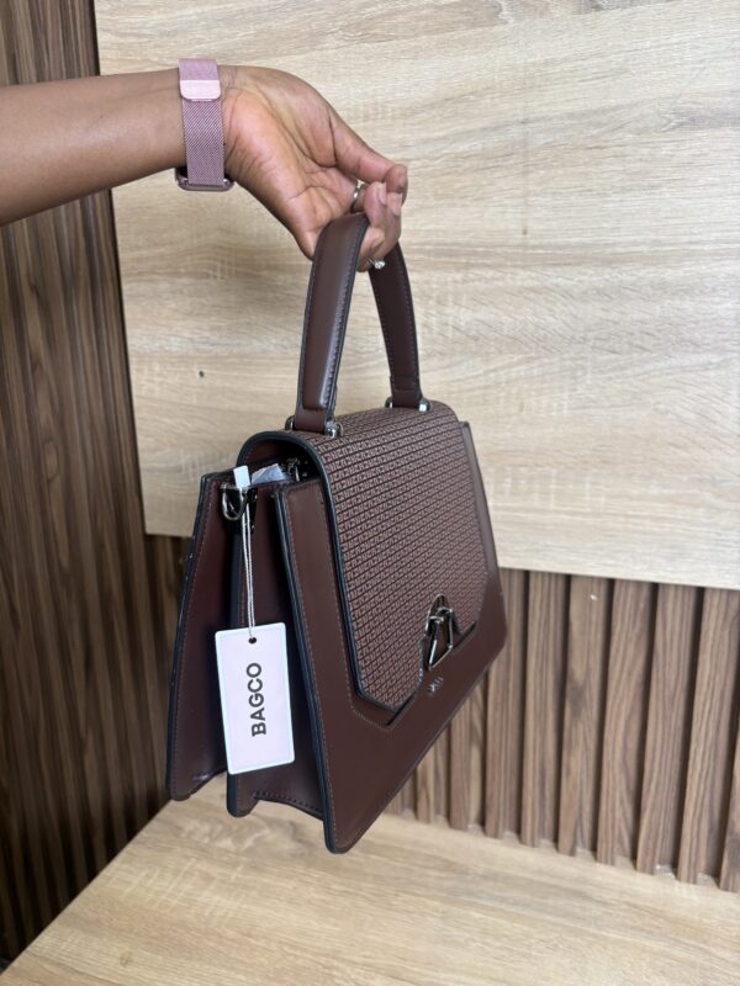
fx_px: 741
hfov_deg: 53.1
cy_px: 493
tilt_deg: -12.1
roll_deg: +1.6
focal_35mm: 26
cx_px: 370
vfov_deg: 67.3
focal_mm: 5.96
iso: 80
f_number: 1.6
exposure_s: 1/100
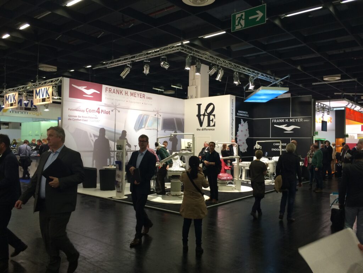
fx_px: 304
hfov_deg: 61.7
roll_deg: +0.8
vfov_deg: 48.2
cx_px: 182
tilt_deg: +0.5
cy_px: 136
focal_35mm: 29
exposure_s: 1/33
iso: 50
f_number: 2.2
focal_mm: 4.15
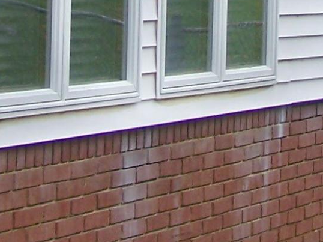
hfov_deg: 9.3
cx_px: 189
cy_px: -187
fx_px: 1977
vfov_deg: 6.8
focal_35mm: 212
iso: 64
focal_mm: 6.3
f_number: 2.8
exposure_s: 1/250
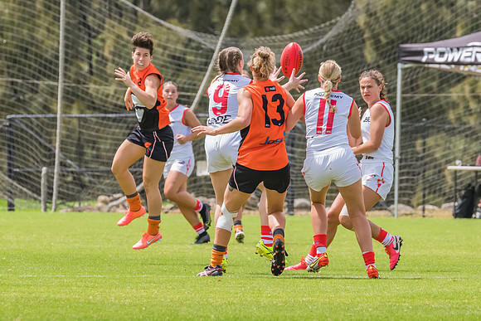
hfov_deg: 2.8
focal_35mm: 725
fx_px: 9688
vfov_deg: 1.9
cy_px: 170
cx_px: 229
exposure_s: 1/1600
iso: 800
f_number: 8
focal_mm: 300
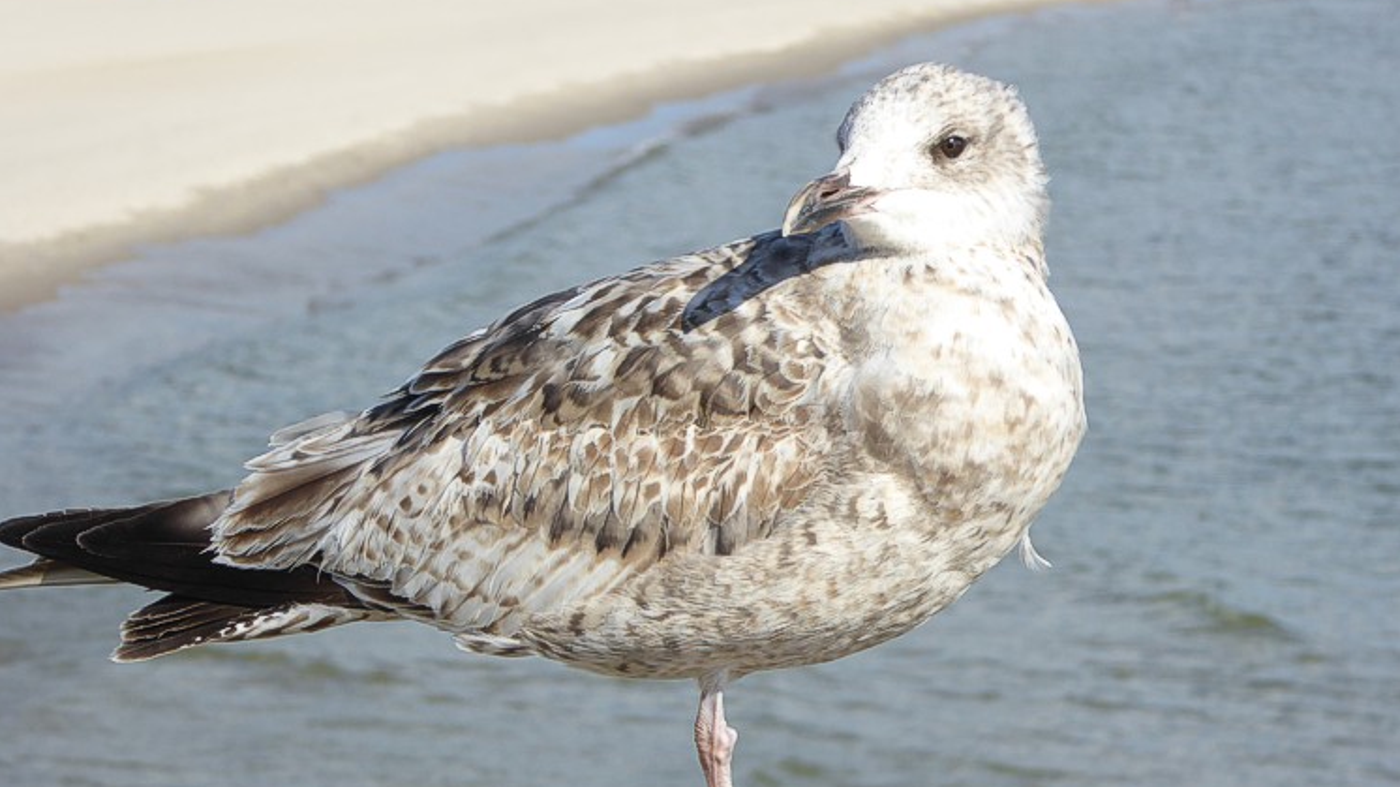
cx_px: 700
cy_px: 440
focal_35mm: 194
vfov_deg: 6.3
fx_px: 7199
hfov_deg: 11.1
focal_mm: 28.7
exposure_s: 1/400
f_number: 5.5
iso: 100
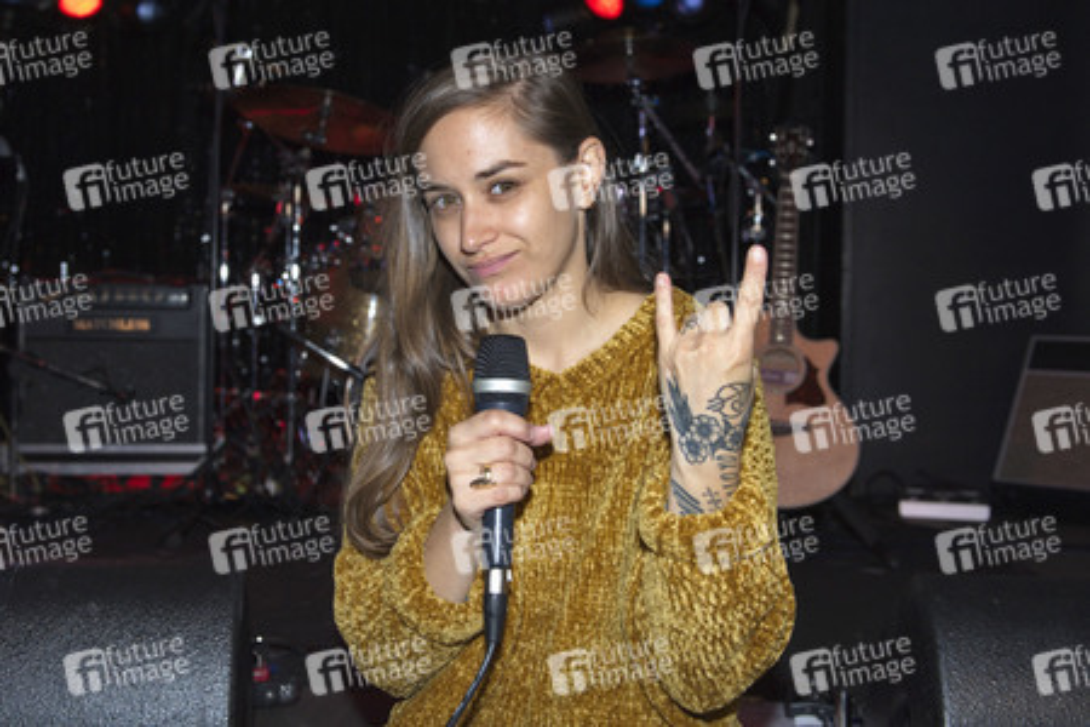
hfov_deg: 58.7
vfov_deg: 41.1
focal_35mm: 32
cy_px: 364
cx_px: 545
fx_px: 969
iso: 800
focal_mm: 32
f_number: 5
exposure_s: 1/250
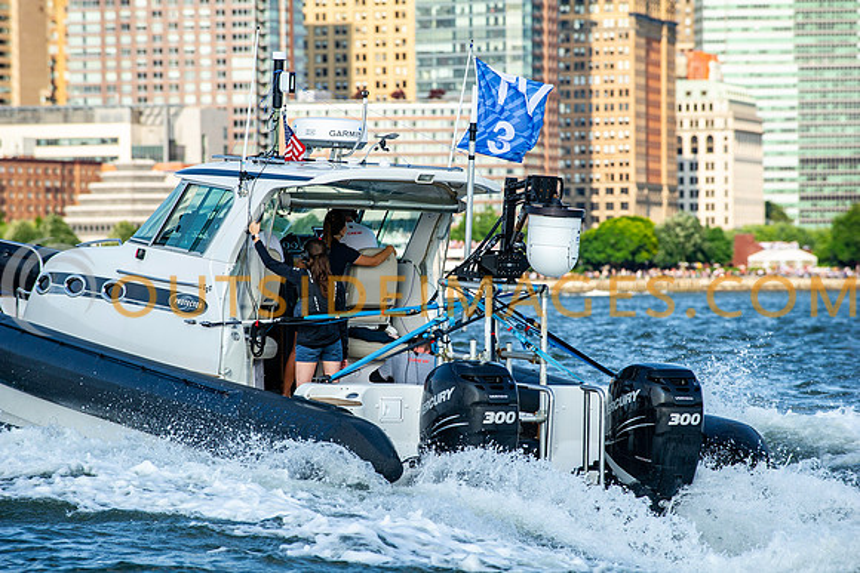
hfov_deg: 10.3
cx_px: 430
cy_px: 286
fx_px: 4785
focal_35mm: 200
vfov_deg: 6.9
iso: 400
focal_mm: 200
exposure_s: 1/1250
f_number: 5.6
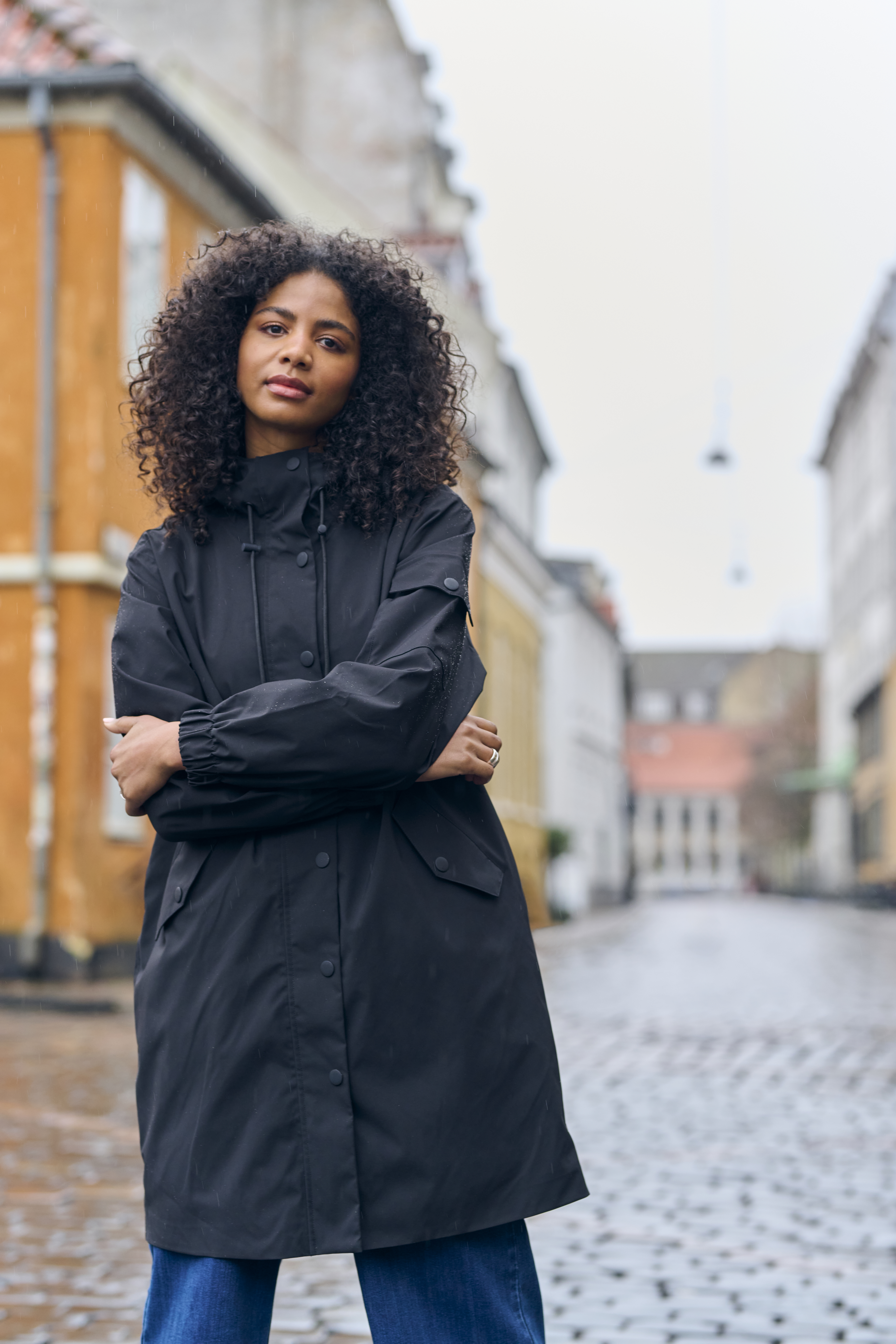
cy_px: 672
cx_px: 448
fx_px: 3173
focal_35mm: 85
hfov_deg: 16.1
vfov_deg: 23.9
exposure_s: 1/250
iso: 640
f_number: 3.2
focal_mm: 85
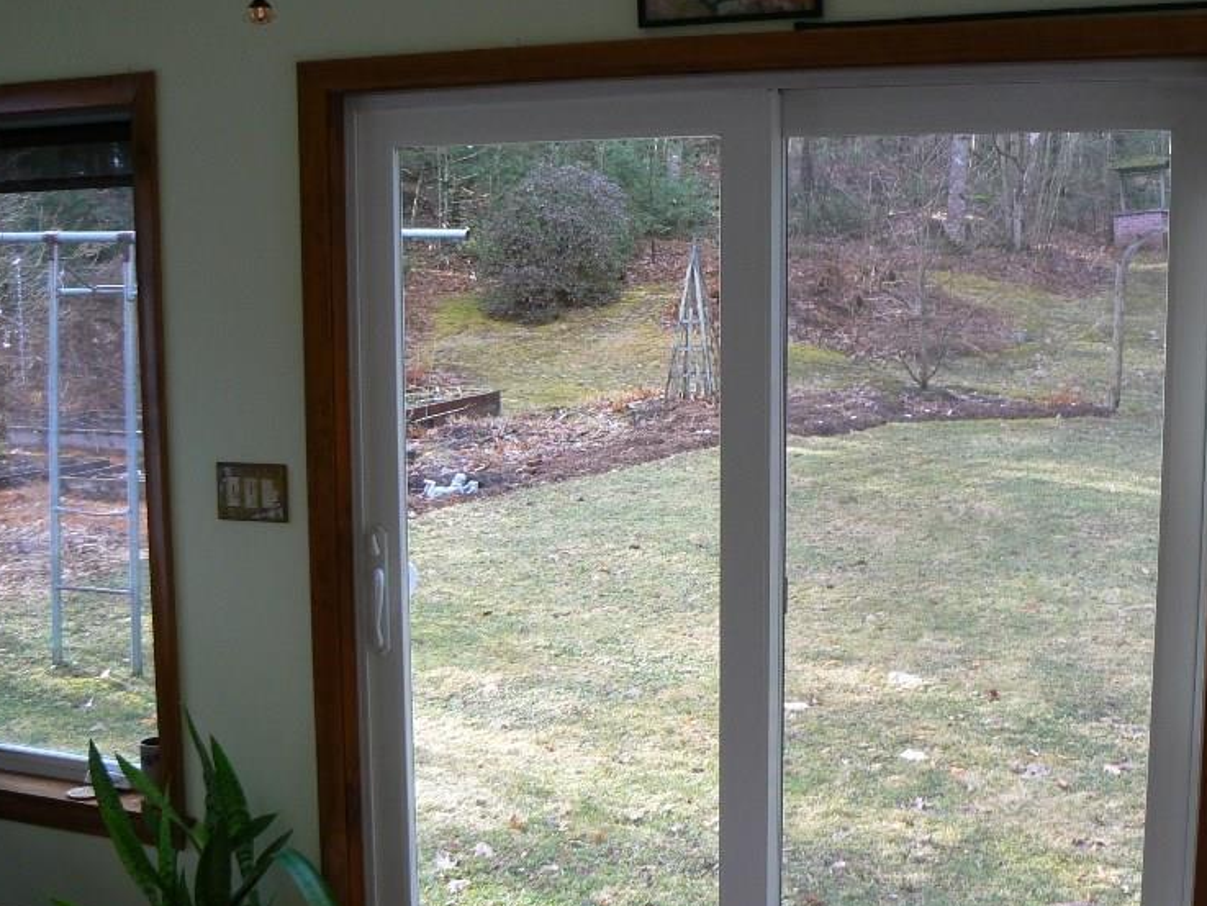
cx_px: 660
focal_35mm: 50
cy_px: 534
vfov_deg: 29.1
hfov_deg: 38.1
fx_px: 1744
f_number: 2.8
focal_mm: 6
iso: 80
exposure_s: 1/40
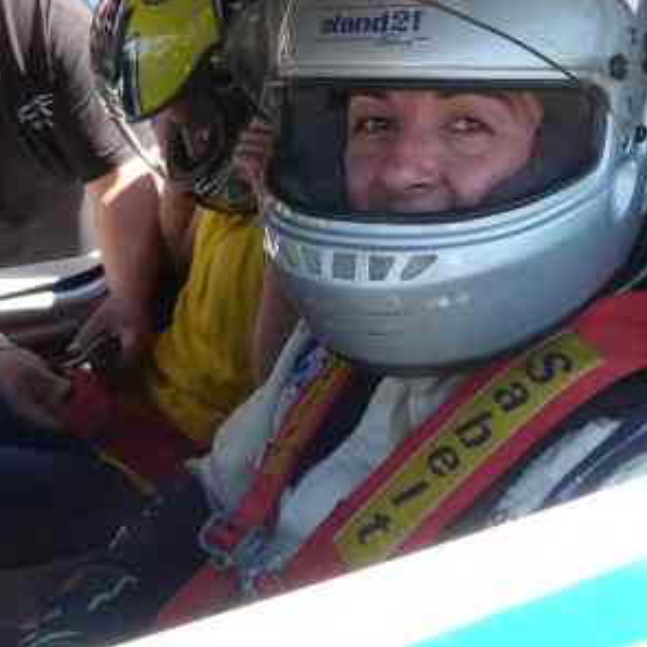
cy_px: 288
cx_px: 355
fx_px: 1078
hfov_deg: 33.4
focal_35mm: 51
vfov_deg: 33.4
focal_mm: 6.2
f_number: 3
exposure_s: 1/500
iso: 320
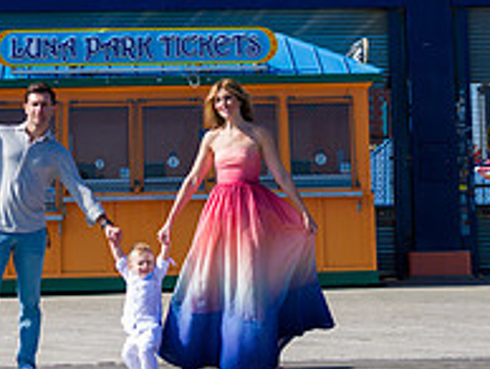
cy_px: -19
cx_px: 167
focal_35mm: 109
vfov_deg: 13.4
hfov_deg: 18.0
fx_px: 1545
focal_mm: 38
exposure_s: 1/1600
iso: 200
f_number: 5
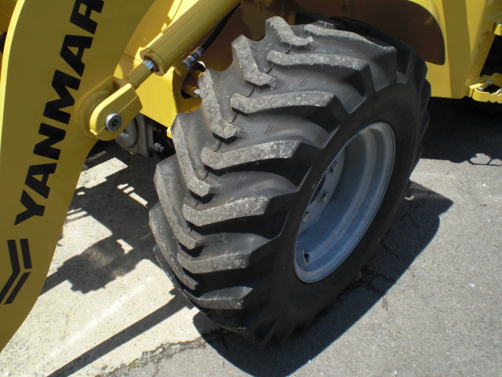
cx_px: 251
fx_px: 551
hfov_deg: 49.0
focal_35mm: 38
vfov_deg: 37.7
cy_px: 188
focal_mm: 6.3
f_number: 5.6
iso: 64
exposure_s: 1/320
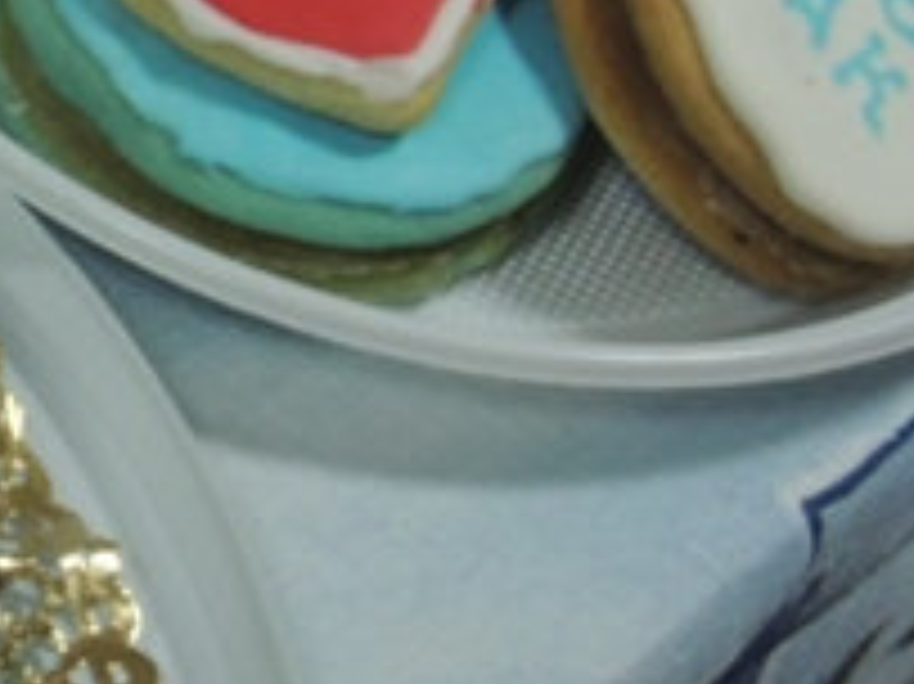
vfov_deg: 8.0
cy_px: 68
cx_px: -707
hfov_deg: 10.1
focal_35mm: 185
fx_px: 4882
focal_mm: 8.3
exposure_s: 1/15
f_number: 3.5
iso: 400
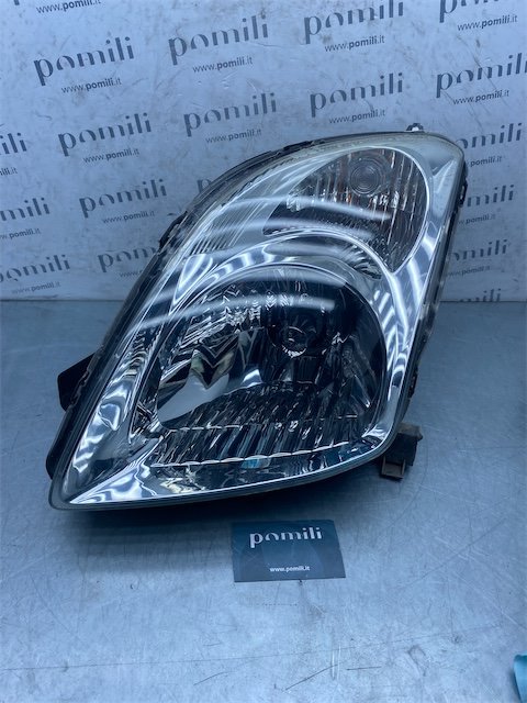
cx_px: 264
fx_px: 528
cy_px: 352
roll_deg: -3.1
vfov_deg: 67.3
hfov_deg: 53.1
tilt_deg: -34.1
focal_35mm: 26
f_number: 1.8
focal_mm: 4.25
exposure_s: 1/1043
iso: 32
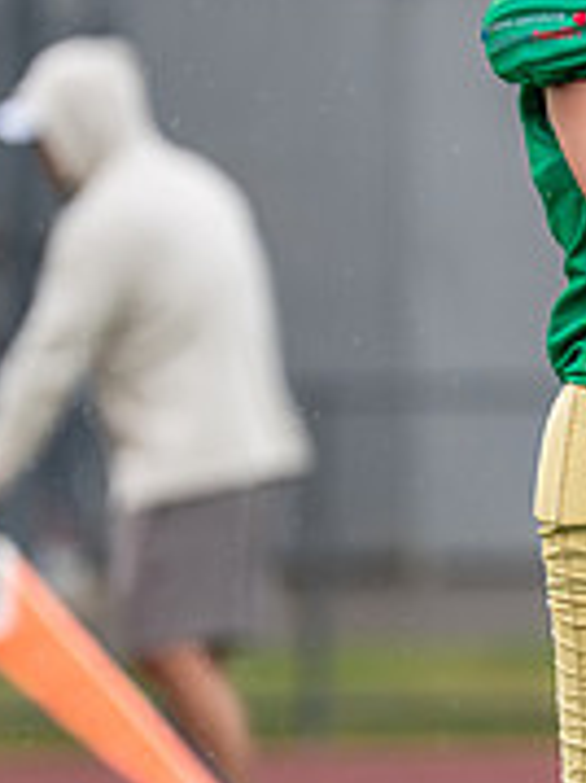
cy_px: 336
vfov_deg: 2.6
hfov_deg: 2.0
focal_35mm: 760
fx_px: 17175
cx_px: 676
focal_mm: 200
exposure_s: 1/1000
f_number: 2.8
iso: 400
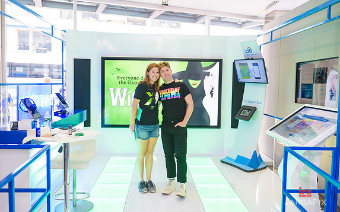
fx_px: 306
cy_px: 103
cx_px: 169
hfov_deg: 58.1
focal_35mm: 33
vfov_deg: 38.3
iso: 400
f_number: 3.2
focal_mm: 32
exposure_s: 1/125
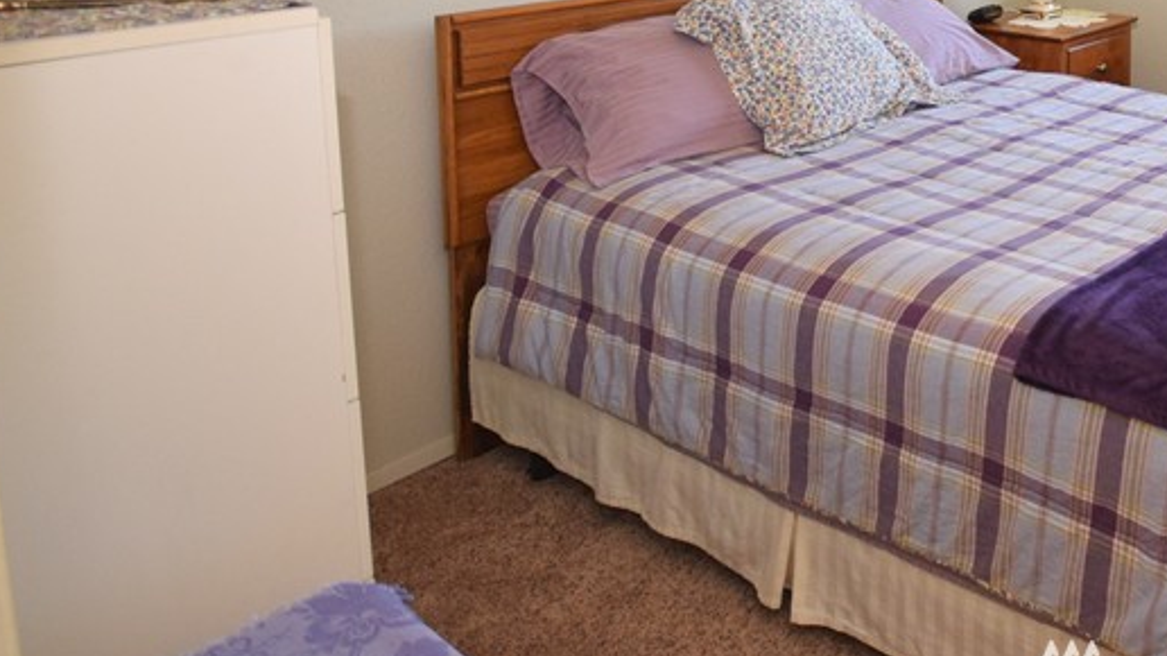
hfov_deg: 49.1
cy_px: -66
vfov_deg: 31.6
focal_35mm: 33
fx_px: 1021
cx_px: 1158
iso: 800
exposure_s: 1/60
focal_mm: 10
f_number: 4
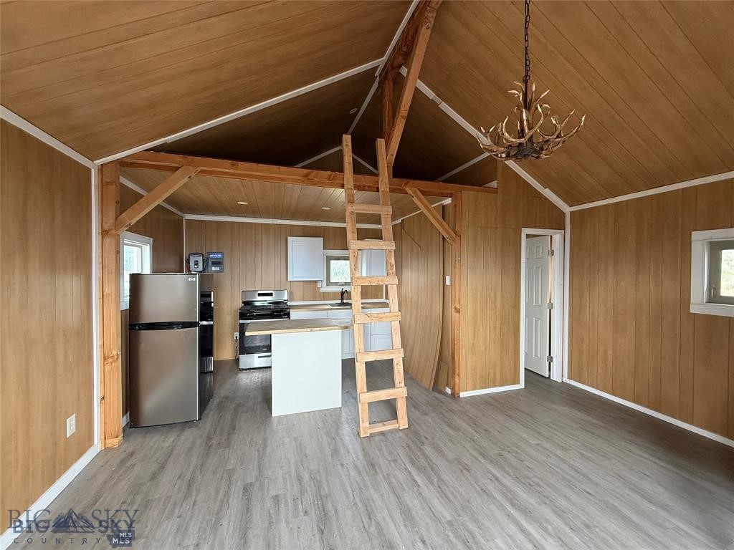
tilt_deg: -0.9
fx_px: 297
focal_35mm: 14
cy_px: 275
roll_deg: -0.2
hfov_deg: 102.1
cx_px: 367
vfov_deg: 85.7
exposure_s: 1/99
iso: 200
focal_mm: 2.22
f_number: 2.2
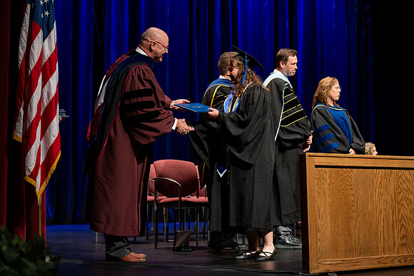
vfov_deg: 19.5
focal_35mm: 70
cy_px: 138
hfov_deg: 28.8
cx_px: 207
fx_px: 805
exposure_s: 1/250
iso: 640
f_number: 2.8
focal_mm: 70
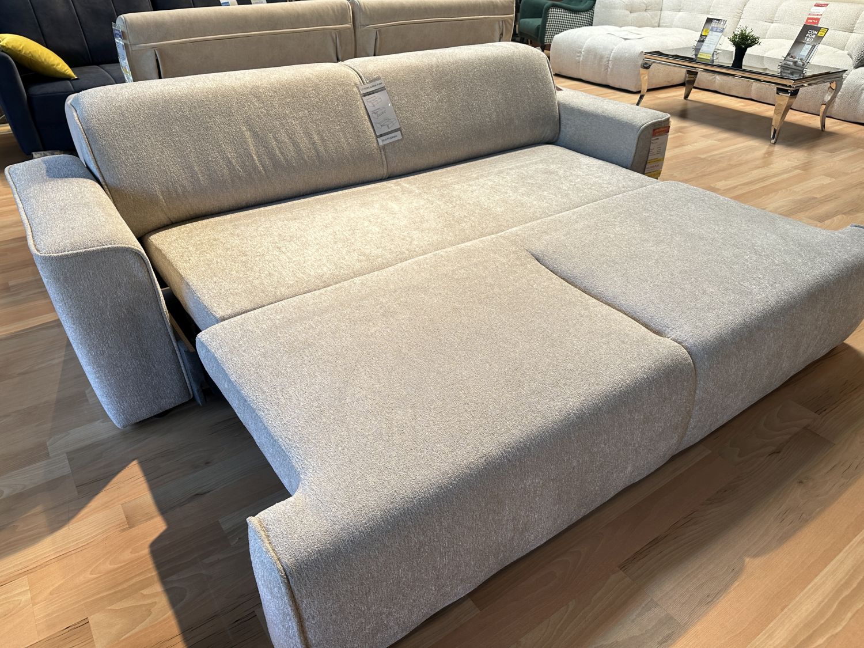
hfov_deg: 71.6
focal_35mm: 24
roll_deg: -0.5
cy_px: 324
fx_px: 599
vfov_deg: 56.8
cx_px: 432
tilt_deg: -31.9
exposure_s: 1/121
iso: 64
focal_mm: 6.86
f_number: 1.78
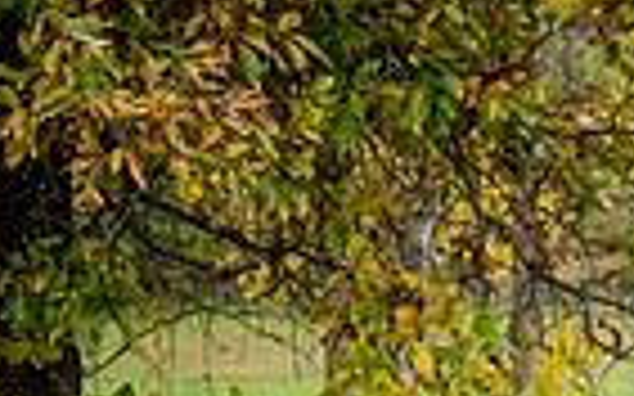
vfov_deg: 4.7
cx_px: 1003
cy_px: 844
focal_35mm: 272
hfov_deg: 7.6
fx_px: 4698
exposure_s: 1/400
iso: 1250
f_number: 8
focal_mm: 65
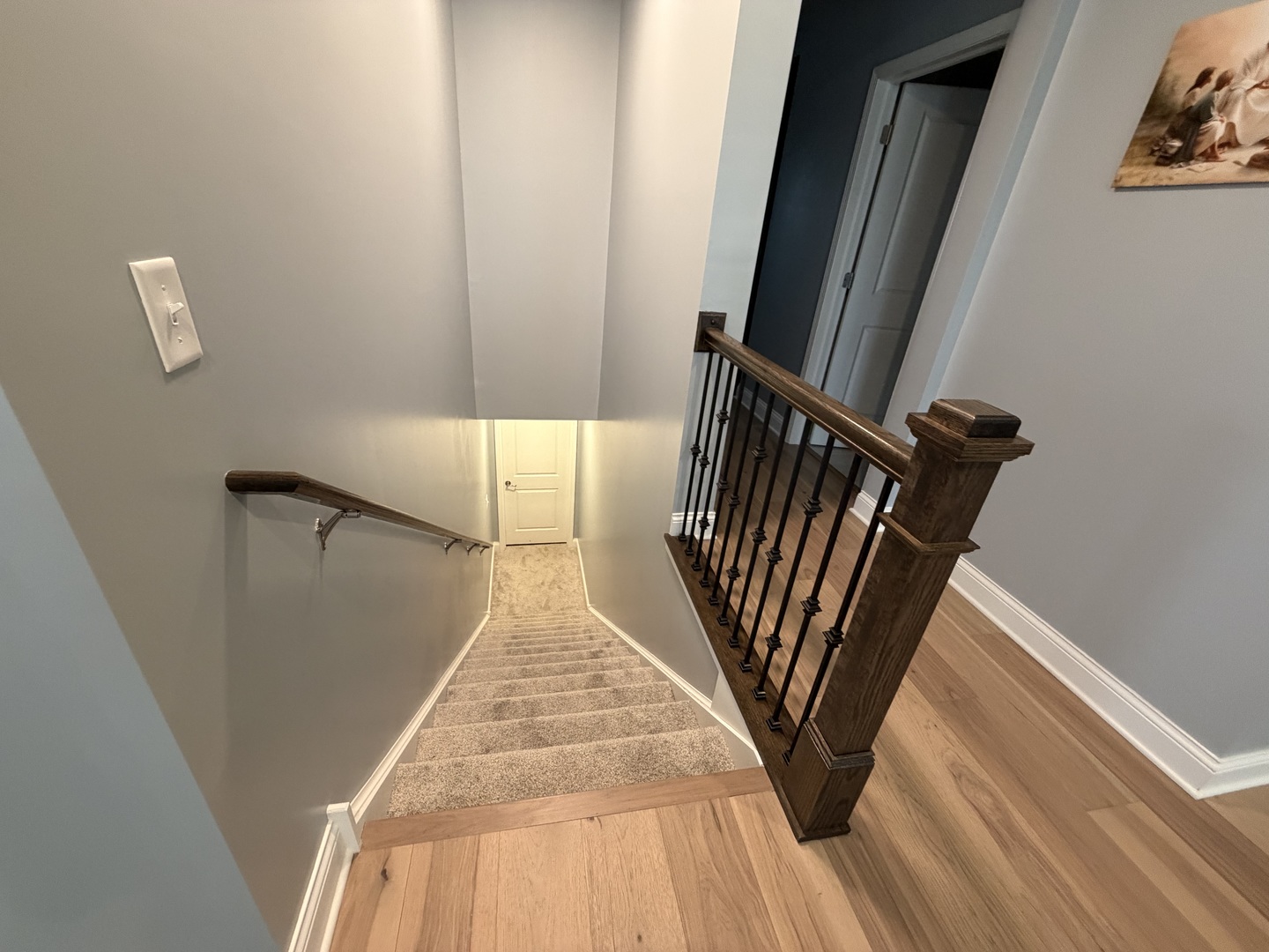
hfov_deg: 102.1
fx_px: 513
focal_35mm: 14
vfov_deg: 85.7
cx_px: 634
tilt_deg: -27.1
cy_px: 476
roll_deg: -4.3
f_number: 2.2
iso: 320
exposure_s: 1/60
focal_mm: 2.22
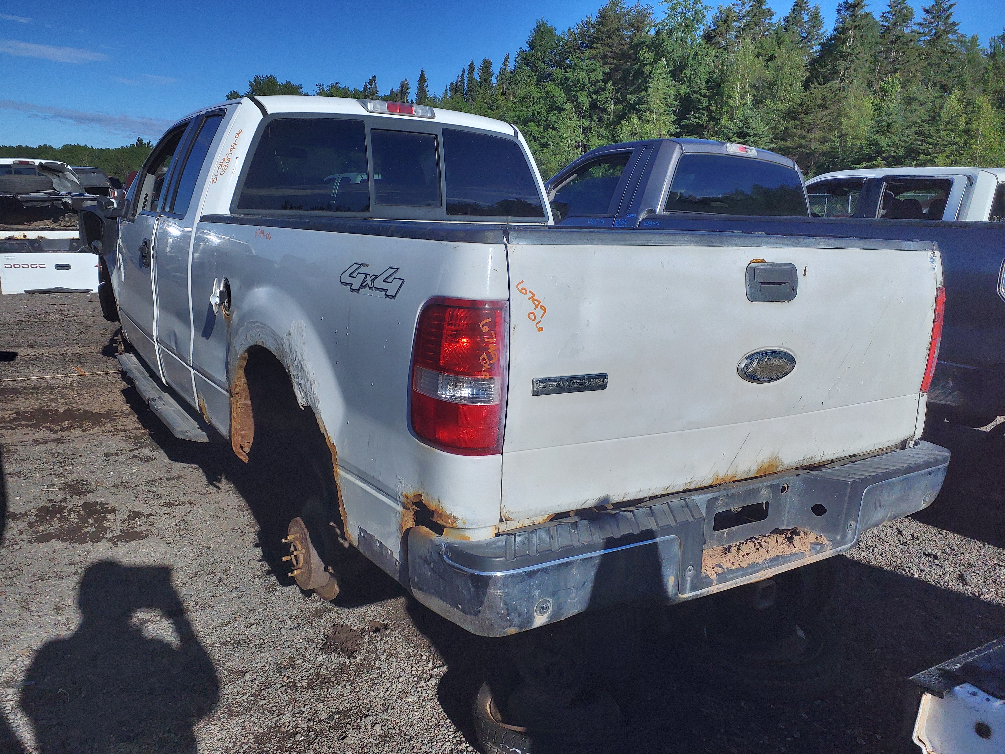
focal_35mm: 26
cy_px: 377
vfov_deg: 53.1
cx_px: 502
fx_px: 755
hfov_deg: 67.3
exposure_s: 1/2200
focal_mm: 3.58
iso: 40
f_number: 1.9
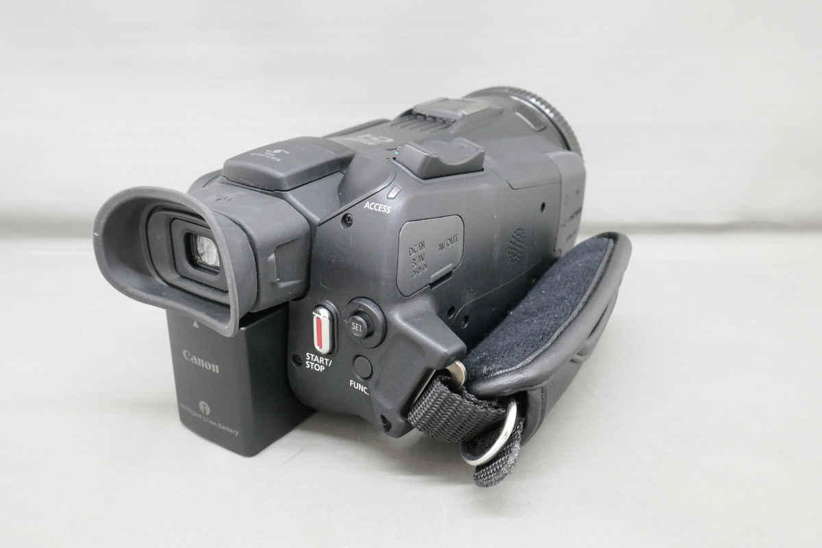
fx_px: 776
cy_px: 274
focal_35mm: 34
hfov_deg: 55.8
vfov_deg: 38.9
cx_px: 411
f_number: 5.6
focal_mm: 12.5
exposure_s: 1/20
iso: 1600
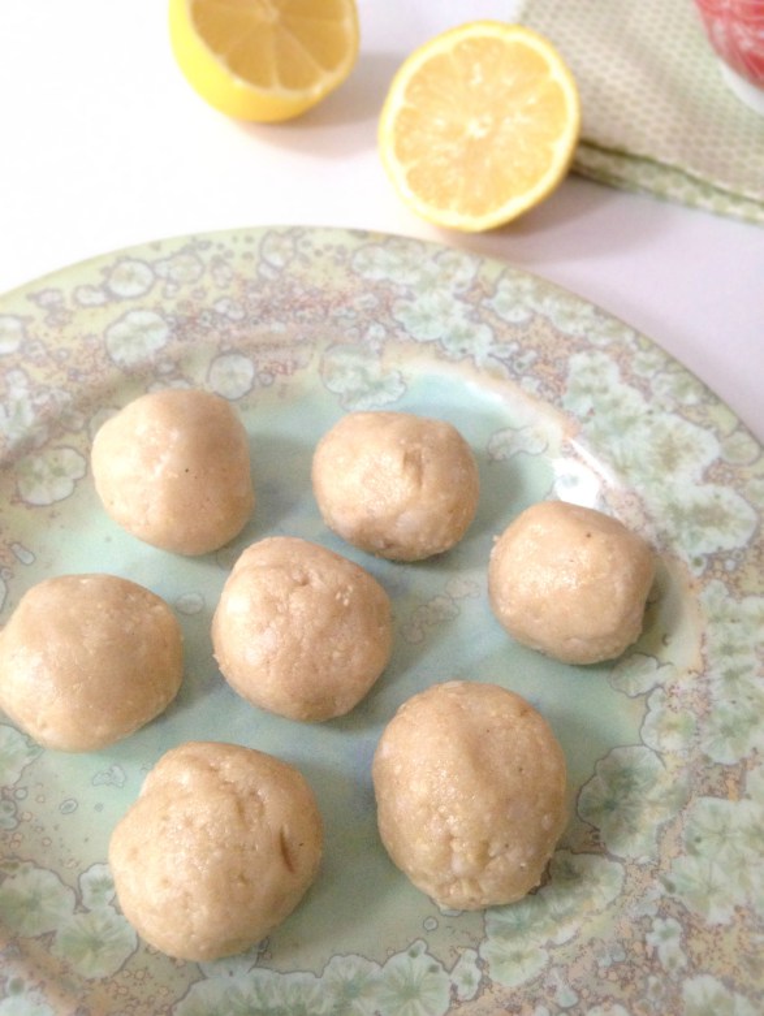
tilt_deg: -55.0
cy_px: 508
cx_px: 382
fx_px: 970
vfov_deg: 55.3
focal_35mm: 33
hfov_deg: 43.0
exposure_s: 1/20
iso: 400
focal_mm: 4.12
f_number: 2.4
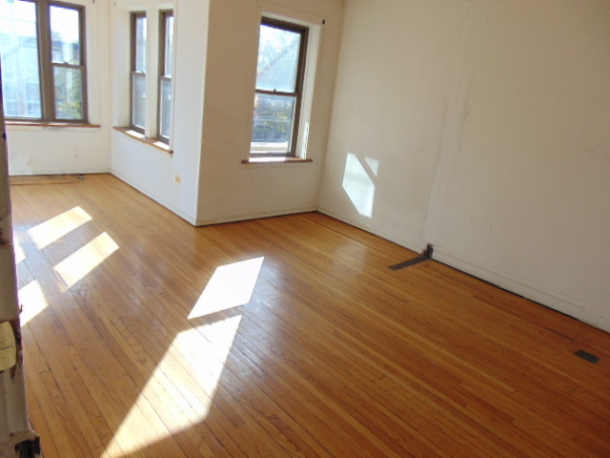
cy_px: 229
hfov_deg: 69.4
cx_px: 305
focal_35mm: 25
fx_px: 441
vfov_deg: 54.9
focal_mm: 4.5
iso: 80
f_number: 3
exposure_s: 1/200
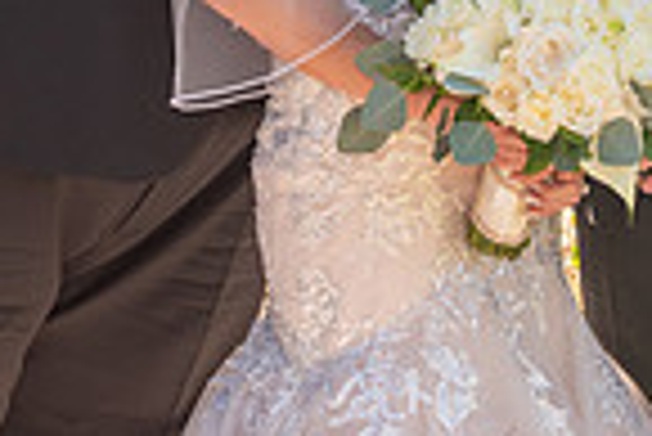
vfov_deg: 7.7
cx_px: 432
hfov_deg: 11.7
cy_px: -187
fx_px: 3191
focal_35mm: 176
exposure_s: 1/250
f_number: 5.6
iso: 200
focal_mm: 44
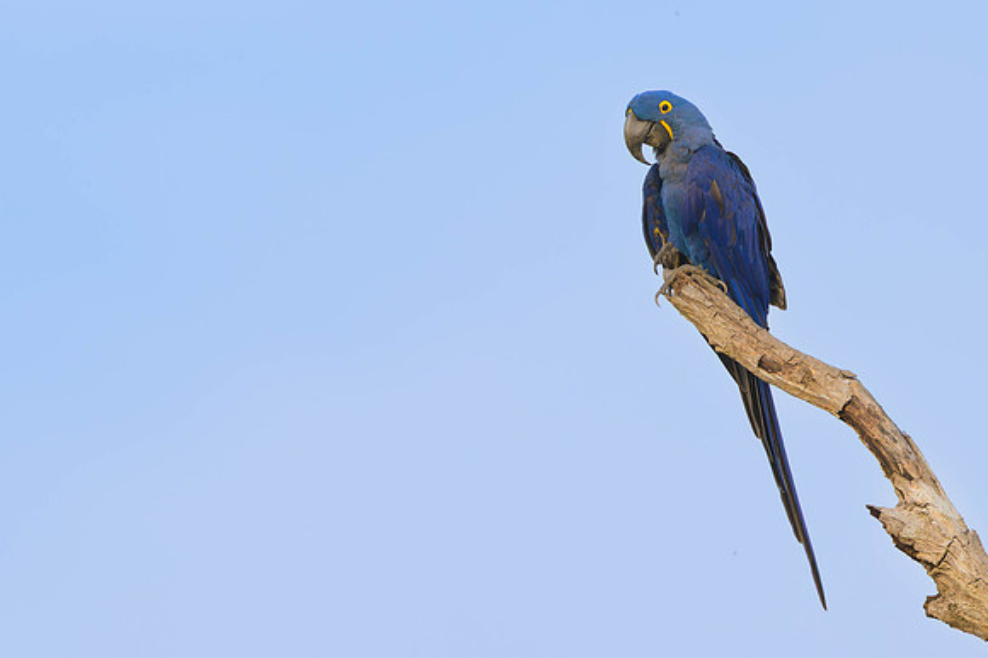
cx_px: 452
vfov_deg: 1.3
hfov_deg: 1.9
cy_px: 329
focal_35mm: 1076
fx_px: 29520
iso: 320
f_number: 5.6
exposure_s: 1/1000
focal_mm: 560
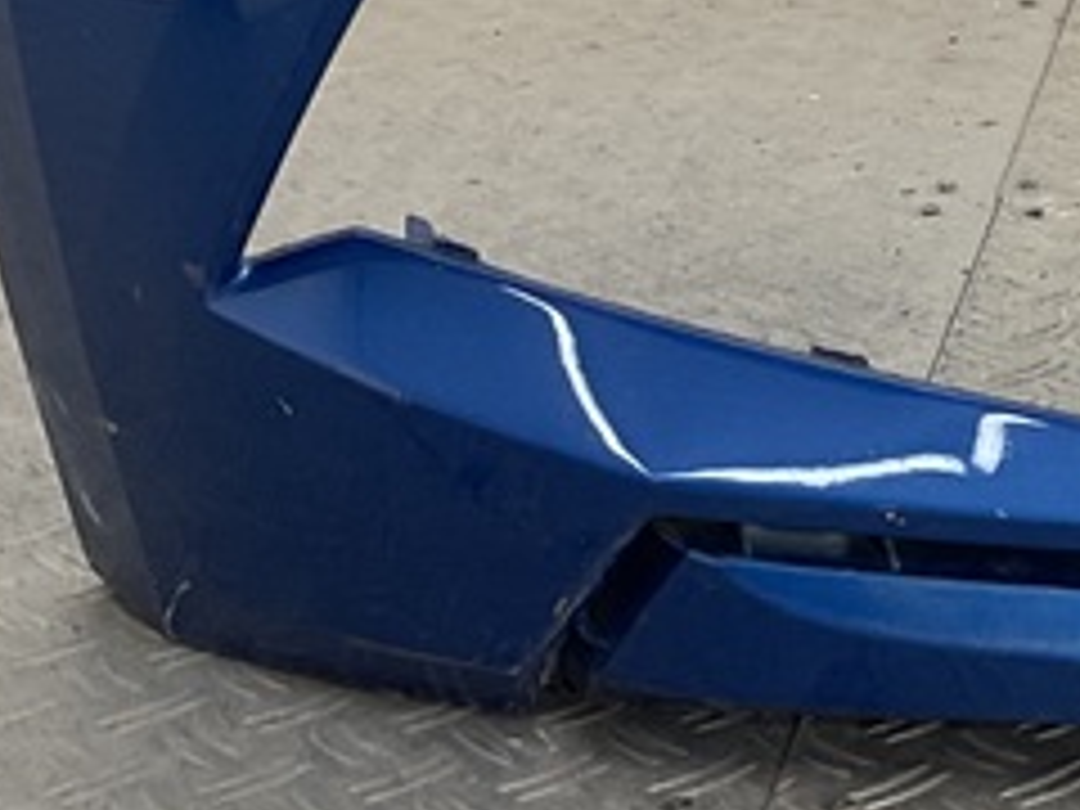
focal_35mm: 122
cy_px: -472
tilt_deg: -8.0
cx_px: 1732
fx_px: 3806
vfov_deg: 11.5
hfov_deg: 14.7
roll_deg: -1.1
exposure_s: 1/156
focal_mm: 3
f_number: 1.8
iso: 16
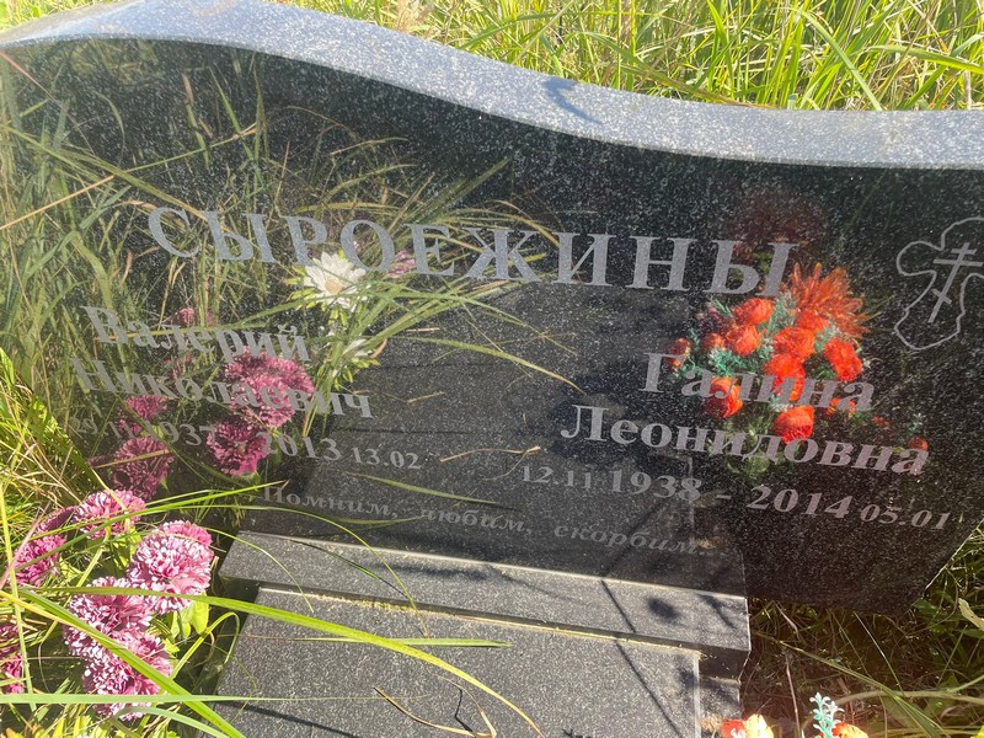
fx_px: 739
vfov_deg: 53.1
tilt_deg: -42.2
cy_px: 369
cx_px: 492
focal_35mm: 26
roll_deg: +5.7
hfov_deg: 67.3
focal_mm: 4.2
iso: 32
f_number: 1.6
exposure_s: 1/380
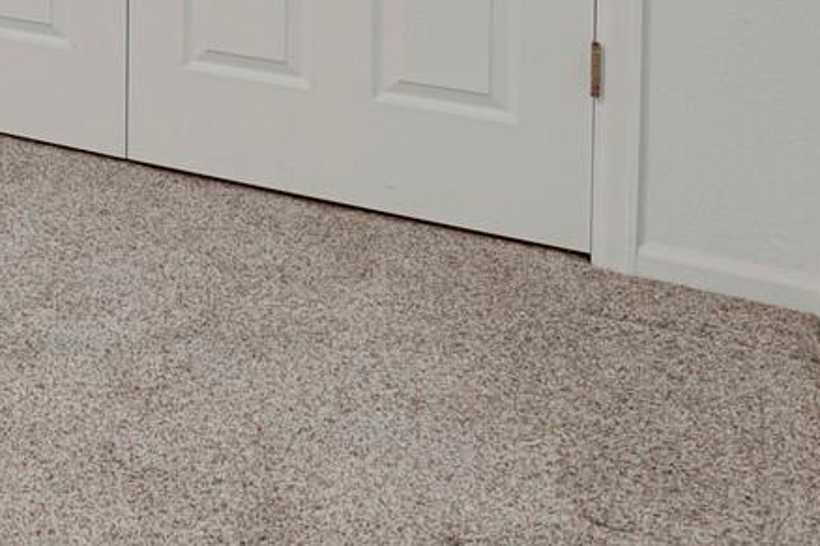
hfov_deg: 22.5
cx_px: -576
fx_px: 1412
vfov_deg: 18.2
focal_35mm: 62
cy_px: -385
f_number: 8
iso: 250
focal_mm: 17
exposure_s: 2.5
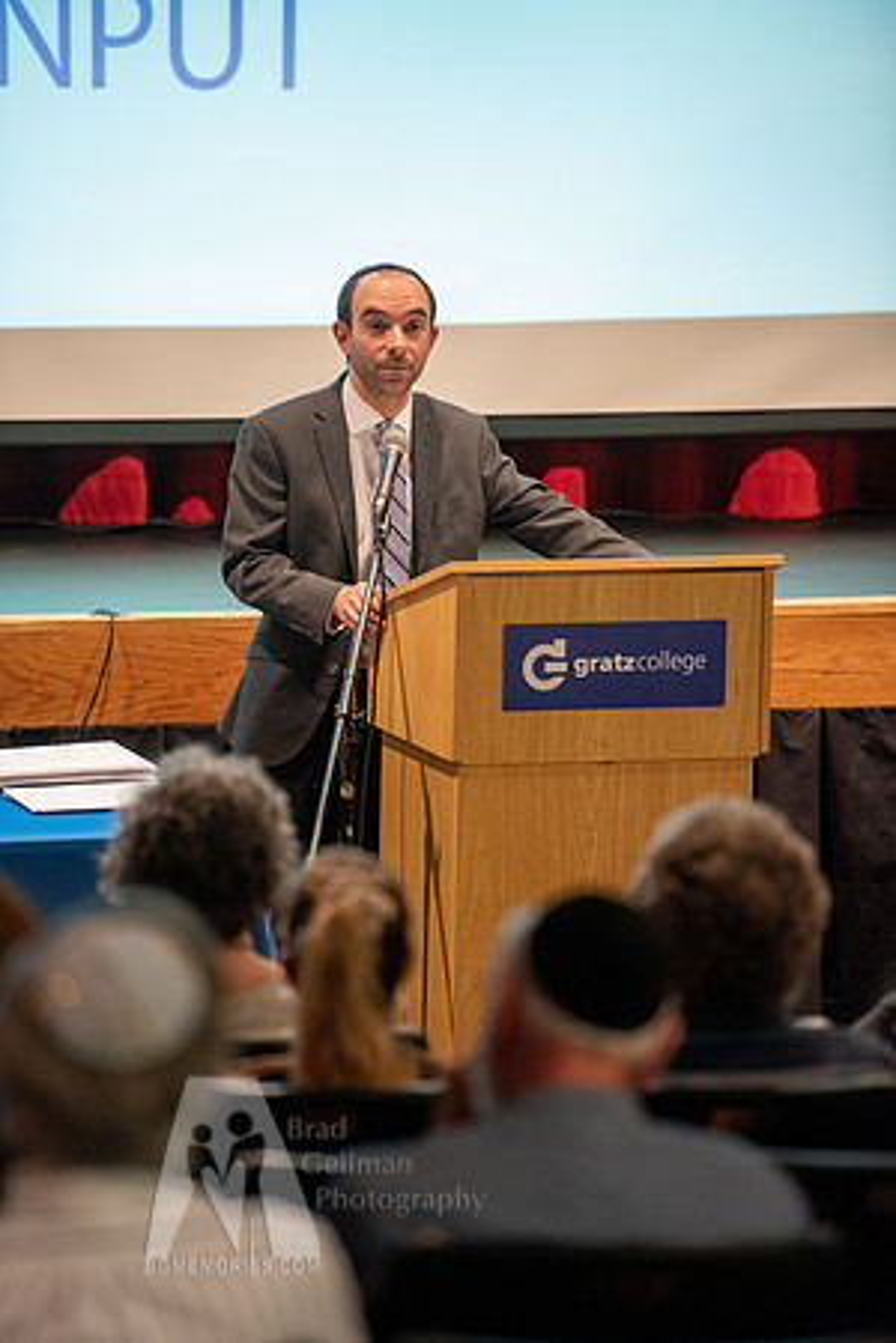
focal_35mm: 200
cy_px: 672
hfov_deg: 6.9
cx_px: 448
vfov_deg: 10.3
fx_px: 7466
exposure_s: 1/80
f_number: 2.8
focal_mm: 200
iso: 2500
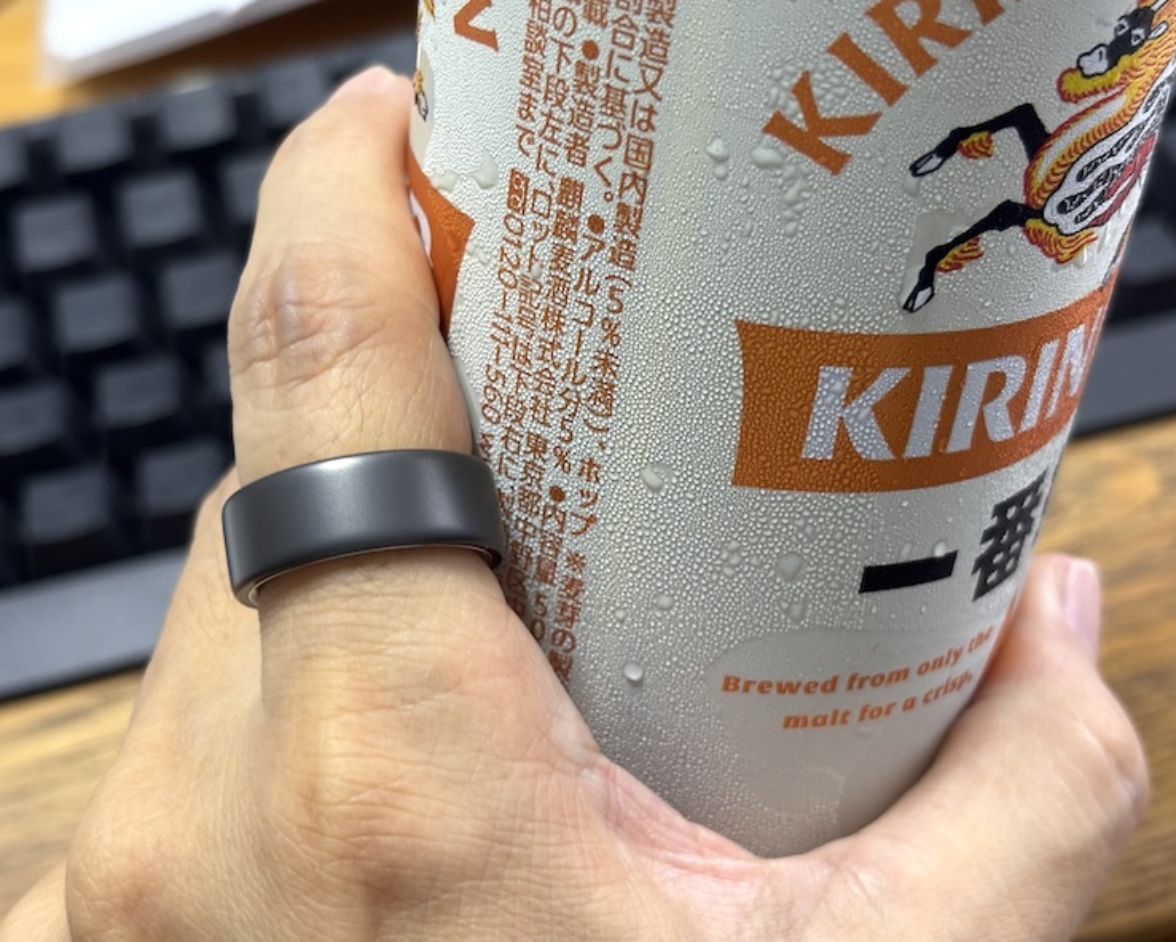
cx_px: 547
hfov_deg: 34.1
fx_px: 1915
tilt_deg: -50.4
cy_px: 470
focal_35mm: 55
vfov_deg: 27.6
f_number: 1.6
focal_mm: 5.96
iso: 125
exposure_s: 1/33
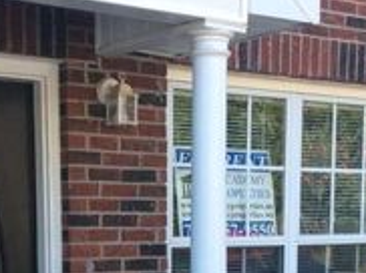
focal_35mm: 88
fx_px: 929
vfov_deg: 16.0
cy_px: 334
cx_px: 121
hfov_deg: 22.2
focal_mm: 3.3
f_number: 2.4
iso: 32
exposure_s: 1/157
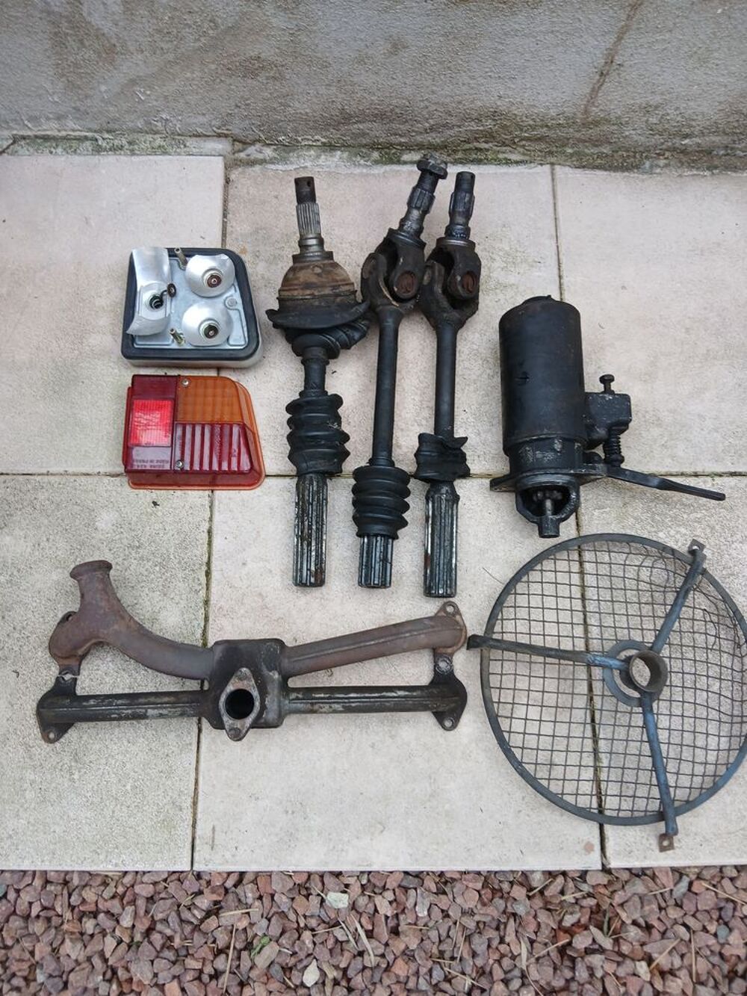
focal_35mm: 26
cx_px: 374
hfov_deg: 53.1
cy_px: 498
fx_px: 748
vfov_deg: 67.3
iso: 50
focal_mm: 3.98
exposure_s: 1/50
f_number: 1.8
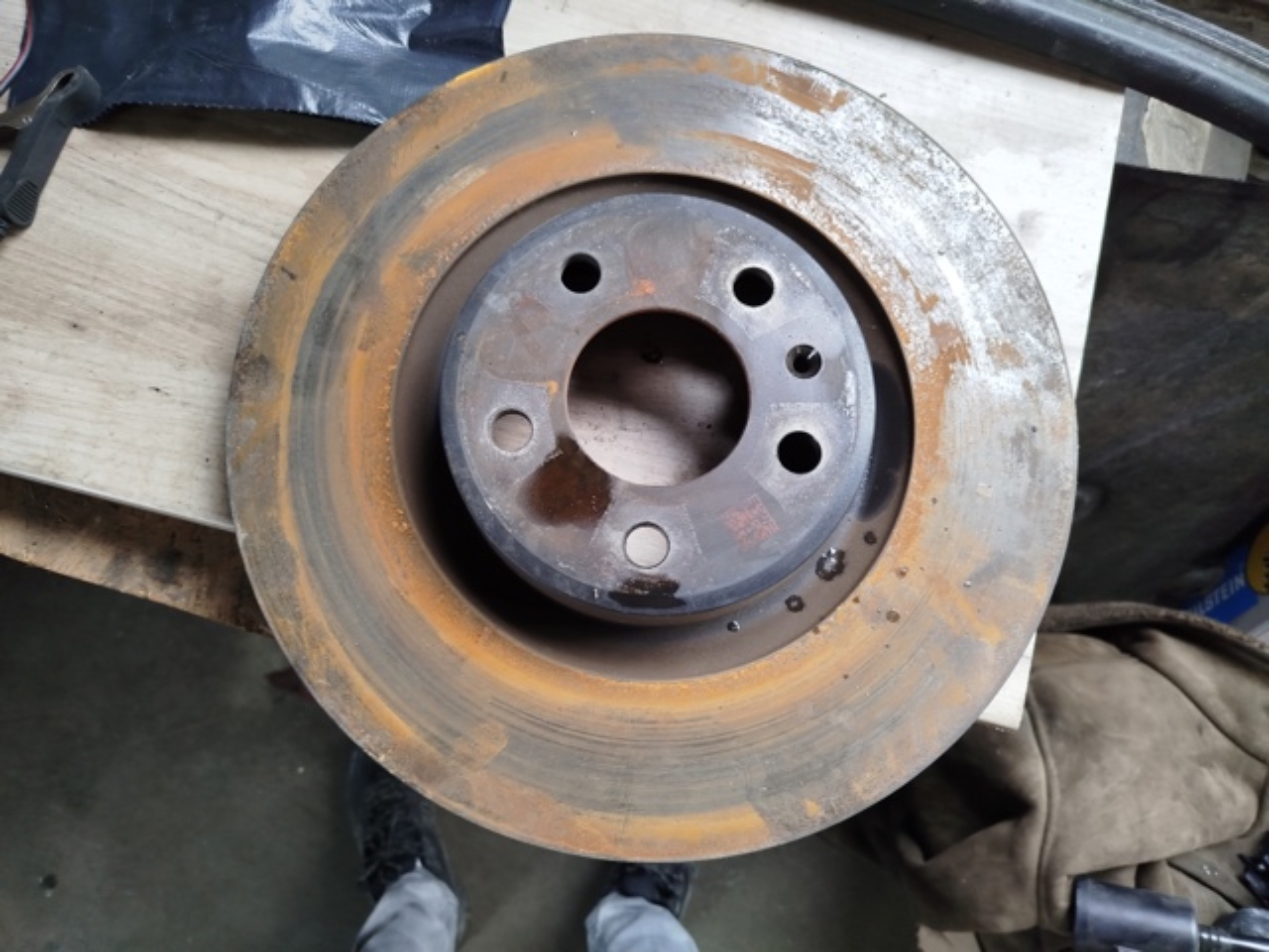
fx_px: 880
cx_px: 634
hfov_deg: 71.6
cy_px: 476
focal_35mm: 24
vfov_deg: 56.8
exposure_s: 1/33
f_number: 1.7
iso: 125
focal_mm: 5.31
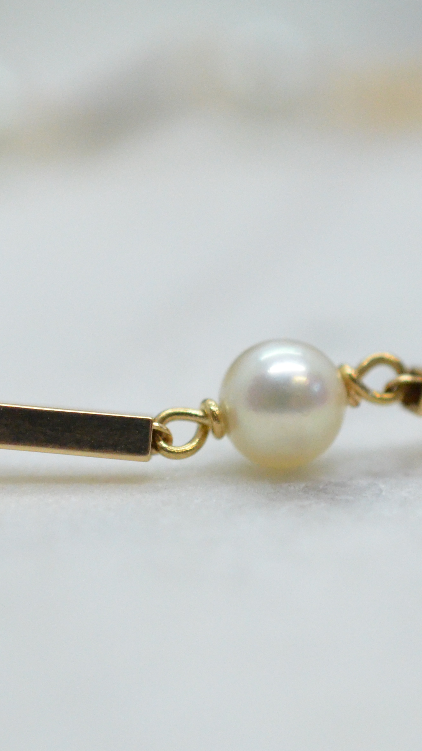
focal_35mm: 148
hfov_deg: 8.2
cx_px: 274
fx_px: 2944
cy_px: 398
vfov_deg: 14.5
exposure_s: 1/2500
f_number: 4
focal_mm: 40
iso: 3200
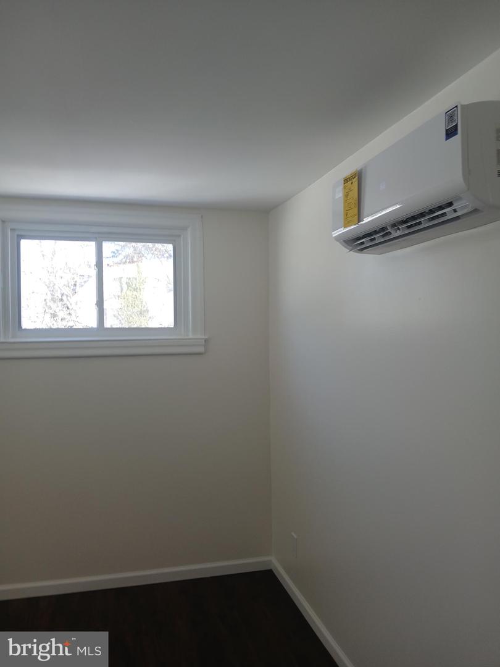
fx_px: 501
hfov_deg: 53.1
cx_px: 250
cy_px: 334
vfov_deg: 67.3
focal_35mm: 26
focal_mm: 3.98
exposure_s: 1/60
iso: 25
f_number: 1.8
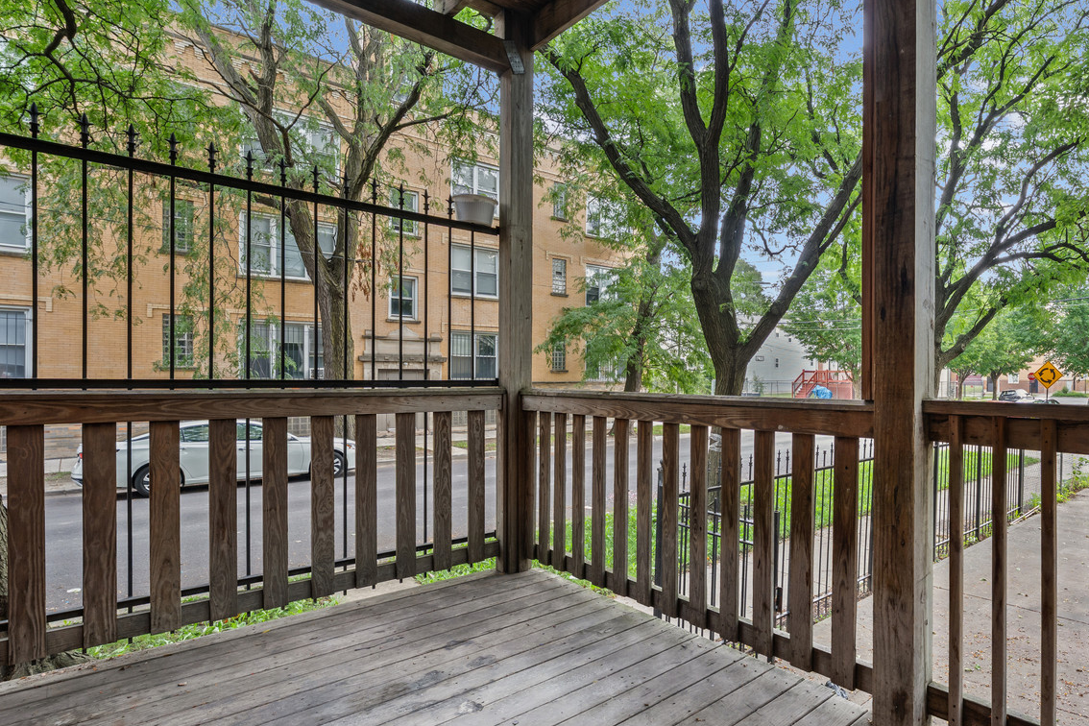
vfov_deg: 61.7
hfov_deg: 80.7
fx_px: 605
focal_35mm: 20
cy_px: 408
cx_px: 739
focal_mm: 14
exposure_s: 1/3
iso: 320
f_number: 9
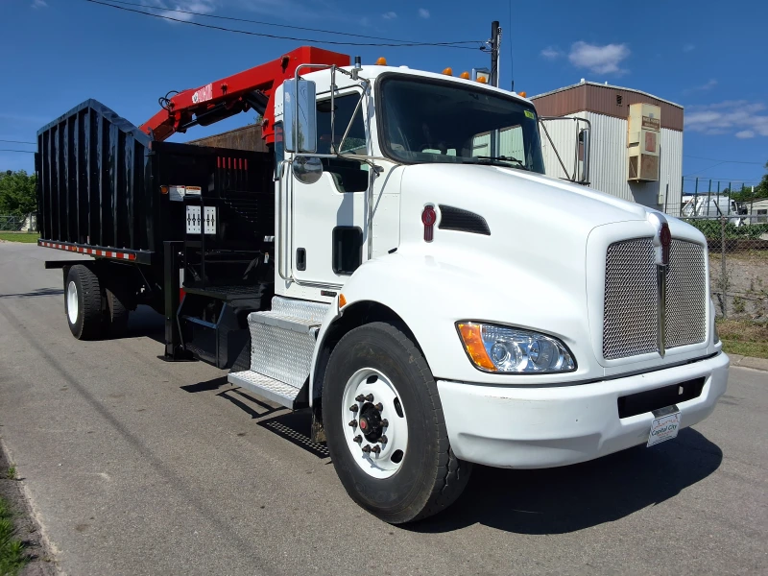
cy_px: 288
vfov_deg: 49.7
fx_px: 621
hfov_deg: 63.4
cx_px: 384
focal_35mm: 28
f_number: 1.9
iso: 32
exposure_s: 1/3436
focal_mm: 2.91
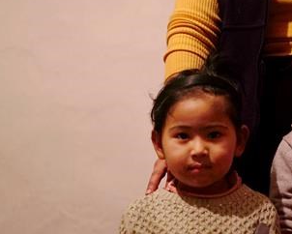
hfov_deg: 16.9
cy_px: 135
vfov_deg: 13.9
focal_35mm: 111
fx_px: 960
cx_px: 296
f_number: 2
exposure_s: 1/100
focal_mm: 55
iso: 640
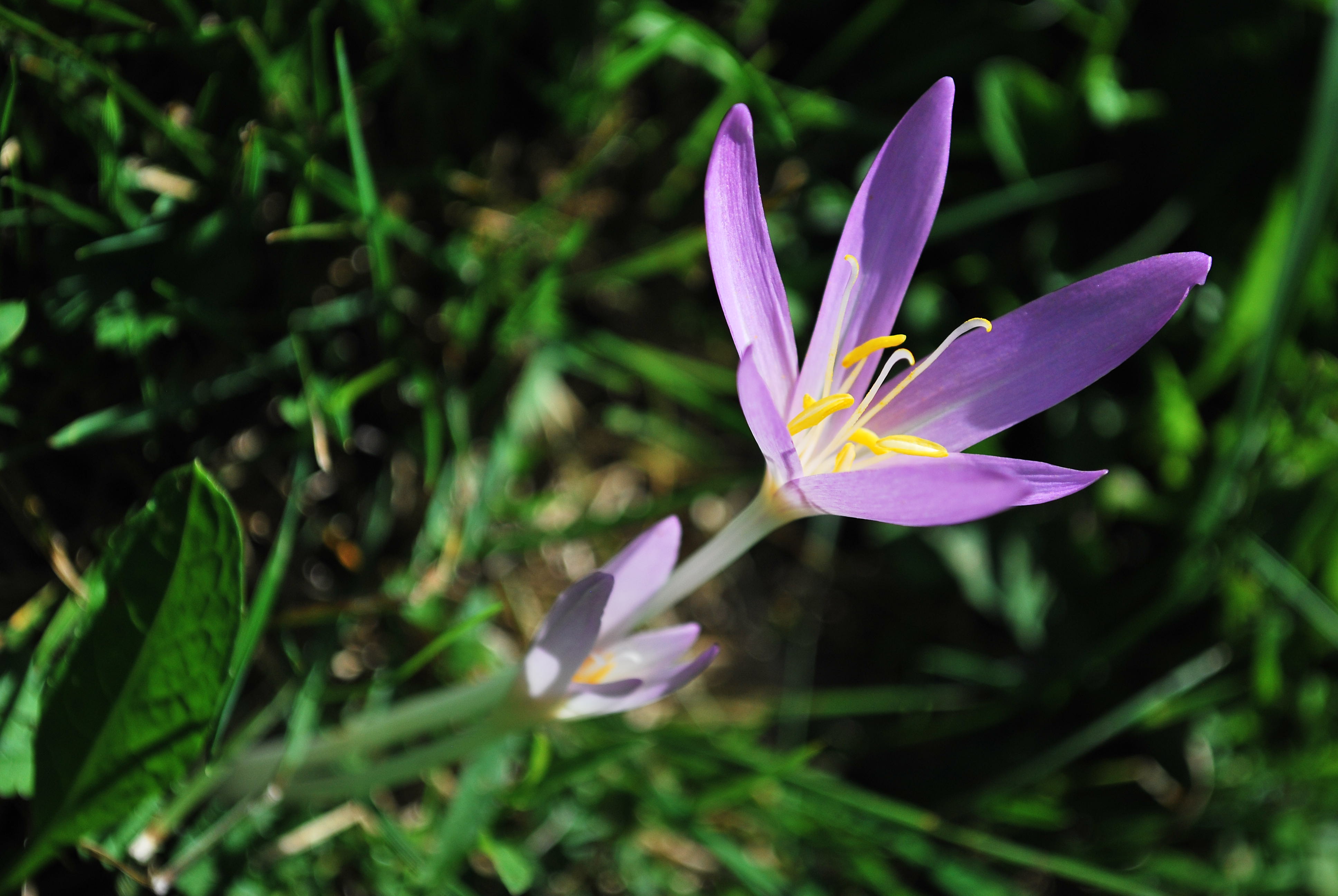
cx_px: 669
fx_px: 3070
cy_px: 448
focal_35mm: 82
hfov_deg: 24.6
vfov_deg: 16.6
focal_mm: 55
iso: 200
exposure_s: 1/1000
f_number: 5.6
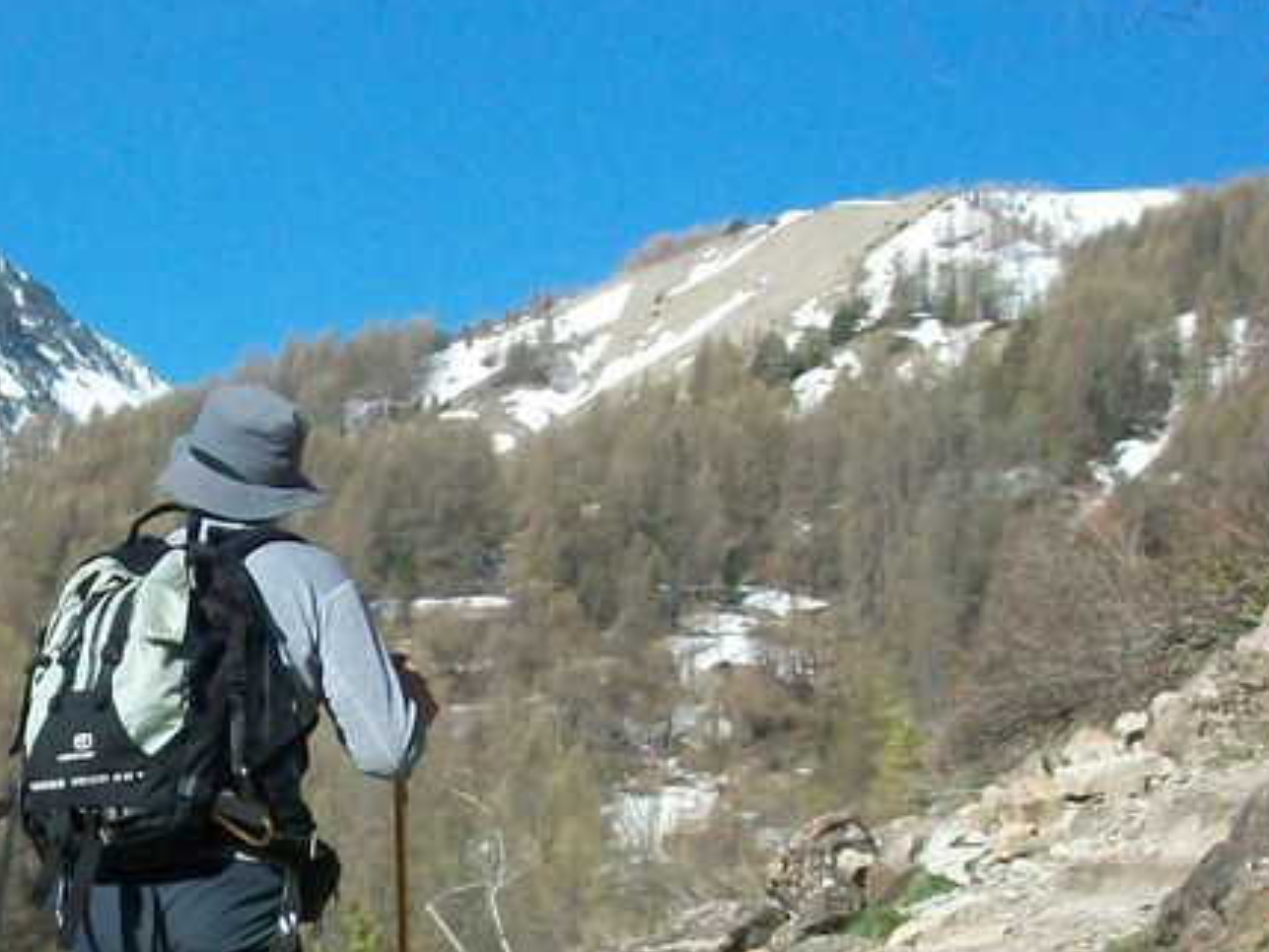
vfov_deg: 15.4
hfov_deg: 20.5
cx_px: 340
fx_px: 3484
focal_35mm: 95
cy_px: 798
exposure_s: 1/400
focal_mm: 5.7
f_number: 5.5
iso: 80
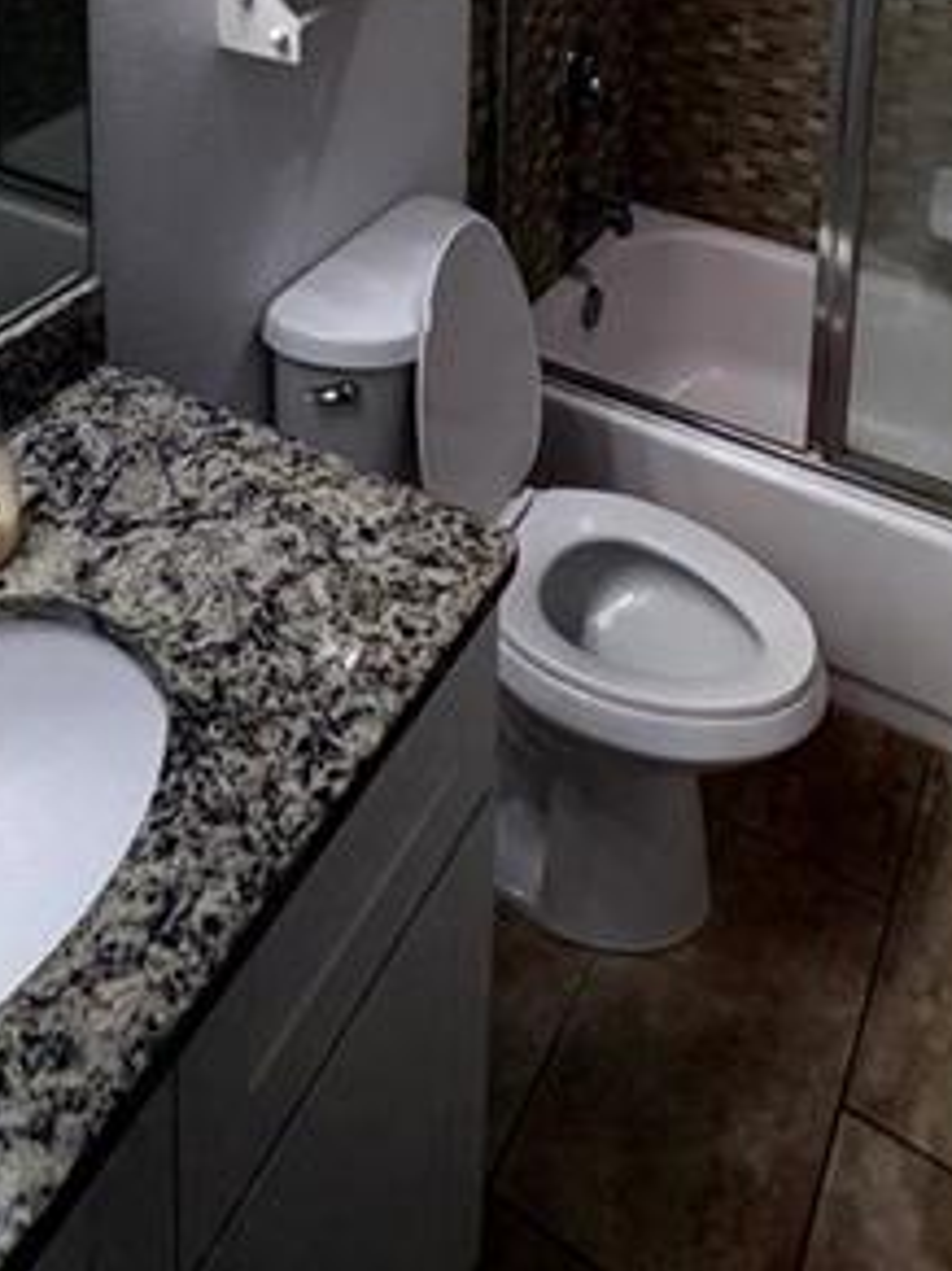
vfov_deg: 37.5
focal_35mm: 37
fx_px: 1358
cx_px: 459
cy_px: -262
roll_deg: -1.4
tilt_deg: -7.3
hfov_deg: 38.6
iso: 125
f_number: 2.2
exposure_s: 1/120
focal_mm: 2.22
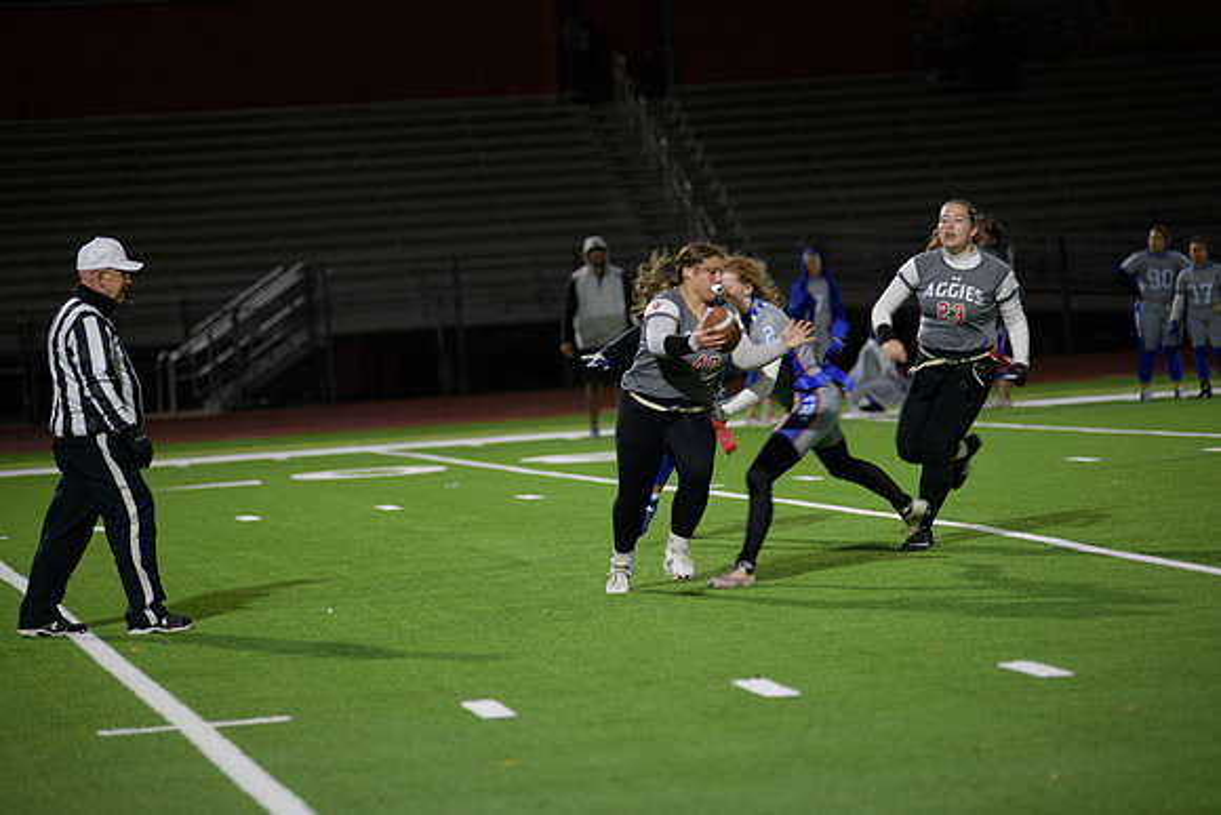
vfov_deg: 9.2
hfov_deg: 13.7
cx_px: 610
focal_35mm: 150
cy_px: 408
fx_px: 5088
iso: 720
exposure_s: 1/200
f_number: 2.8
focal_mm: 150
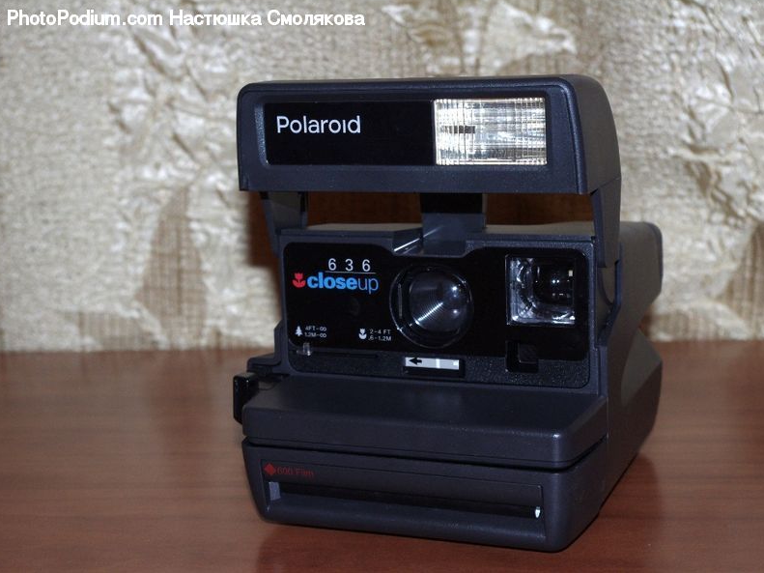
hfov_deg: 27.8
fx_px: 1545
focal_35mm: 70
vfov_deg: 21.0
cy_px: 285
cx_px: 353
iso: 800
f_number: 8
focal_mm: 42.5
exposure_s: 1/30
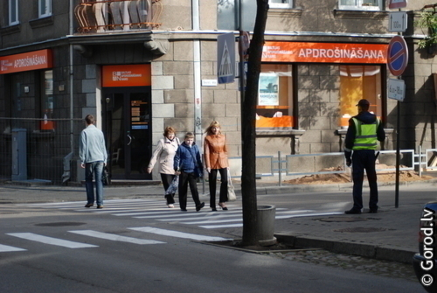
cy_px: 146
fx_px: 1277
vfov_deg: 13.1
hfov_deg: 19.4
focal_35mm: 105
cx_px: 218
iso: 320
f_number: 4
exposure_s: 1/1000
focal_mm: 70
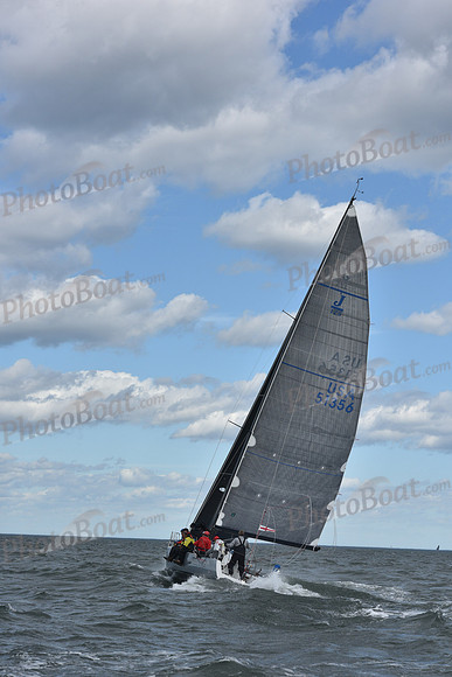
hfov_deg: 16.1
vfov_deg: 23.9
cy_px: 338
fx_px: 1600
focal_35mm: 85
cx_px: 226
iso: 320
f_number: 9
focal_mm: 85
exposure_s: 1/1000
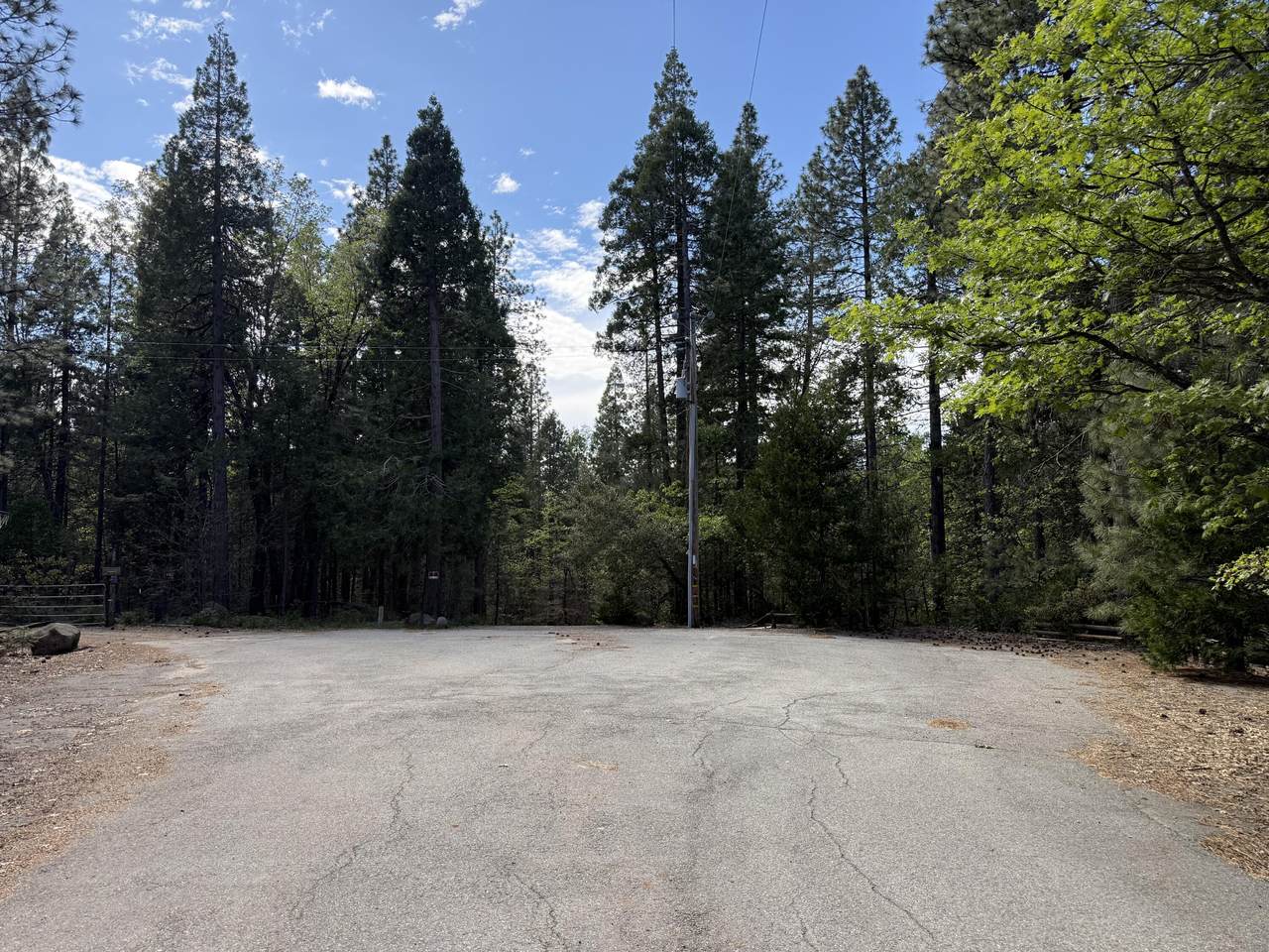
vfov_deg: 56.8
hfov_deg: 71.6
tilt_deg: +5.0
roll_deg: +0.6
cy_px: 476
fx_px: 880
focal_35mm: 24
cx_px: 634
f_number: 1.78
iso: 100
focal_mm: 6.76
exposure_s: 1/1292
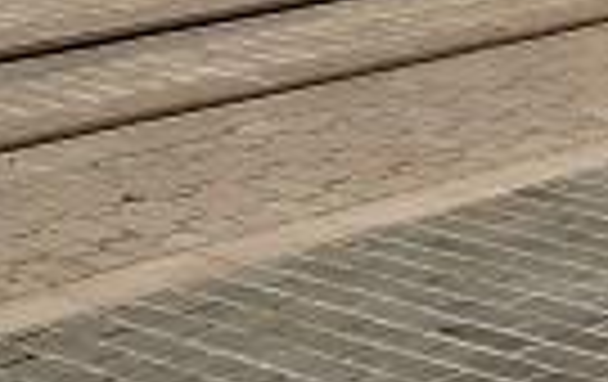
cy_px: -557
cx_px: 567
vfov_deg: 7.5
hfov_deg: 12.7
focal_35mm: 163
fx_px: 2707
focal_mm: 6.24
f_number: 1.9
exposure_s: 1/679
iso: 100
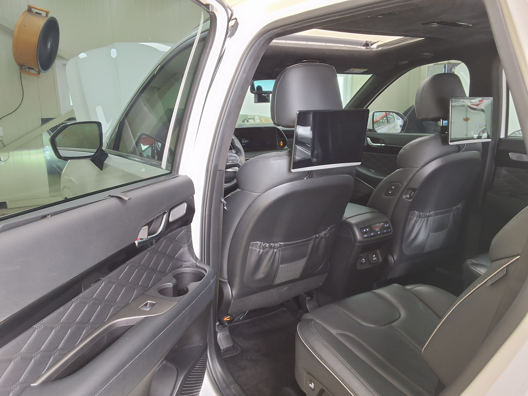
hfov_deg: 63.4
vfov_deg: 49.7
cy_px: 198
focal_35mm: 28
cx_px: 264
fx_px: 427
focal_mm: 2.91
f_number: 1.9
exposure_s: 1/40
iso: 80
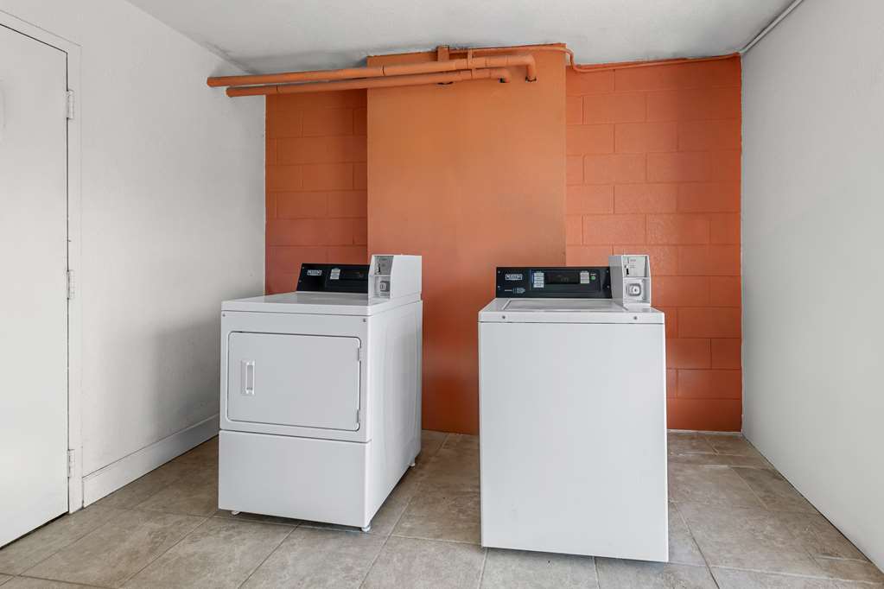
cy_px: 294
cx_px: 442
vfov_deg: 75.5
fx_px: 381
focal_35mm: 16
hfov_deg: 98.5
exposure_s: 1/6
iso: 64
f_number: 8
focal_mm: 15.5
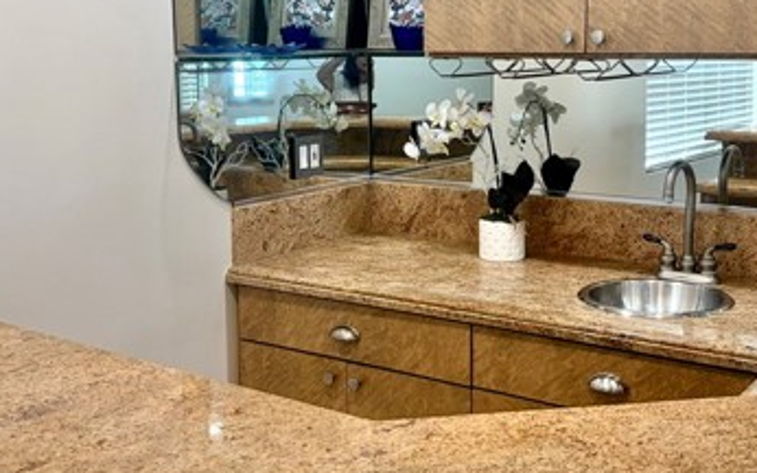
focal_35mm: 51
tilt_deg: -4.5
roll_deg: +0.9
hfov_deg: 39.5
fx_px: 1052
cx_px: 431
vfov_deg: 25.0
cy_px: 114
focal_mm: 5.96
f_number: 1.6
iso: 50
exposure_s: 1/120
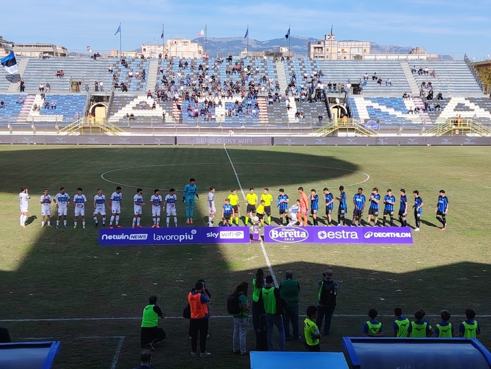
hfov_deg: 36.2
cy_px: 184
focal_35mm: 53
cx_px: 246
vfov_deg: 27.5
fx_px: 752
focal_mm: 5.25
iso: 100
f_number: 1.75
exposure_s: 1/1234
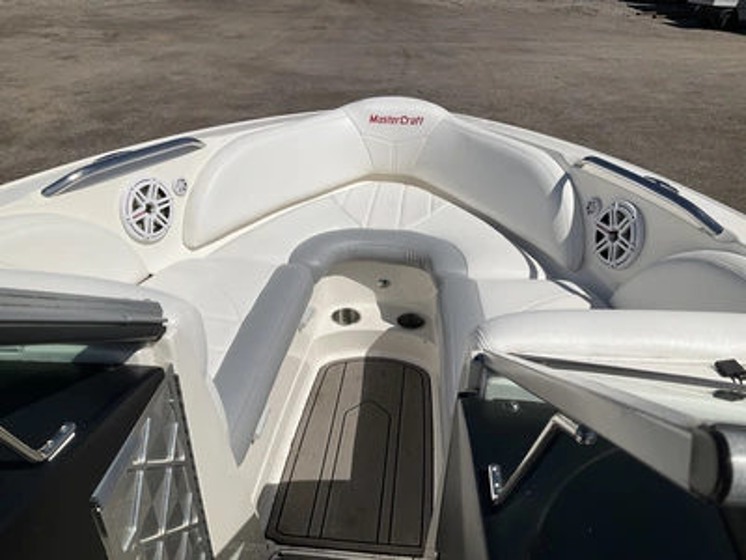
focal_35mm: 29
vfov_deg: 48.2
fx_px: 625
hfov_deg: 61.7
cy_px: 280
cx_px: 373
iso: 25
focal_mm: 3
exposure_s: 1/7407
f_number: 1.8
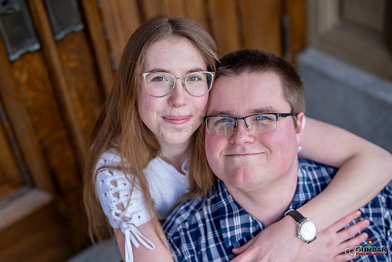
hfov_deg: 34.4
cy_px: 133
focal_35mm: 58
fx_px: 632
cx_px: 178
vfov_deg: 23.4
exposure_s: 1/6400
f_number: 1.8
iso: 1600
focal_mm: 50
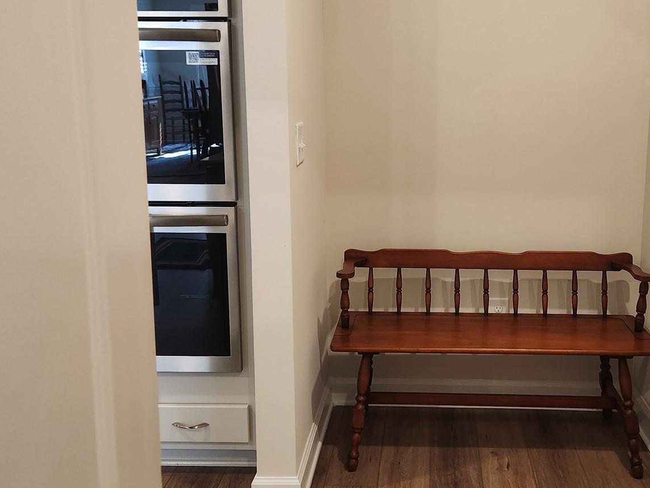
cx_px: 386
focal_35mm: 41
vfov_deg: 35.1
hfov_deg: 45.6
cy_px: 207
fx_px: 770
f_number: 1.8
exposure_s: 1/120
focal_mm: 5.4
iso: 500
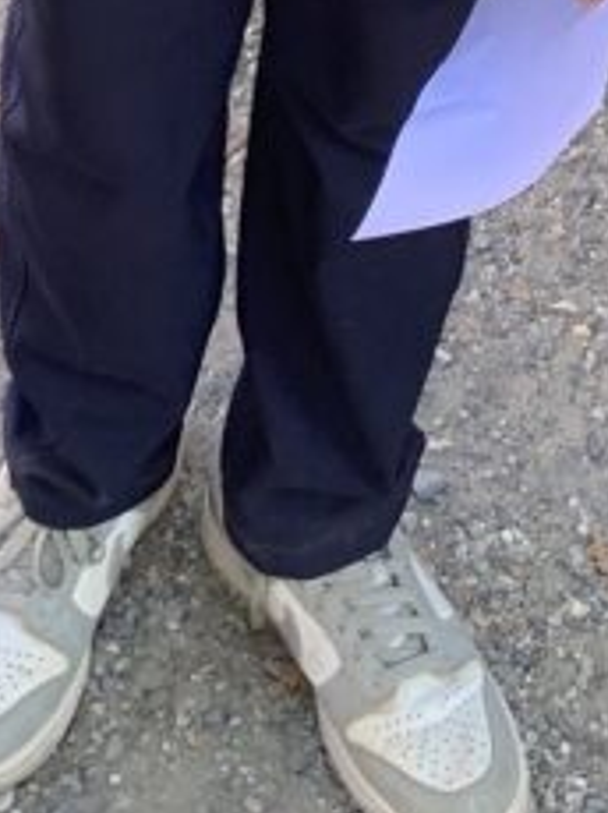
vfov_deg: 13.6
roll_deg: +0.2
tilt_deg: -19.5
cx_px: 134
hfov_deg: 12.7
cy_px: -983
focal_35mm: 116
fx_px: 2722
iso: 32
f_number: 1.8
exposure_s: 1/121
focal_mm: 4.25
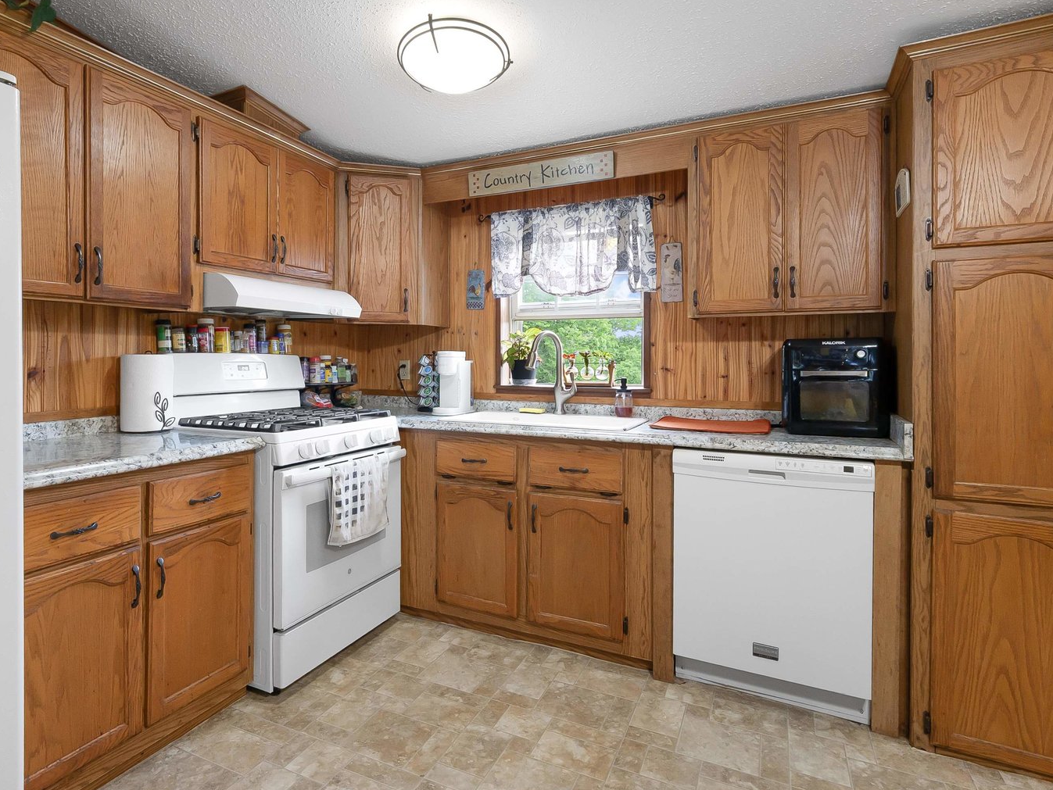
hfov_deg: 84.2
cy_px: 377
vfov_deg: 68.7
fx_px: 578
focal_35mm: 19
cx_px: 453
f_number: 2.8
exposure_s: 1/60
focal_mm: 8
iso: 800
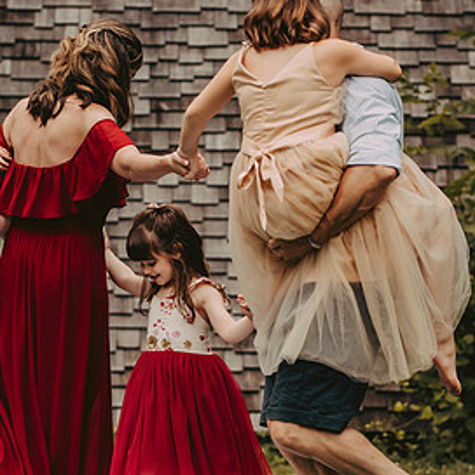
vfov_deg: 9.5
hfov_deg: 9.5
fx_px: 2872
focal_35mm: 185
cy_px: 226
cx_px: 220
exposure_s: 1/3200
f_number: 2.8
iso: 640
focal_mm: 102
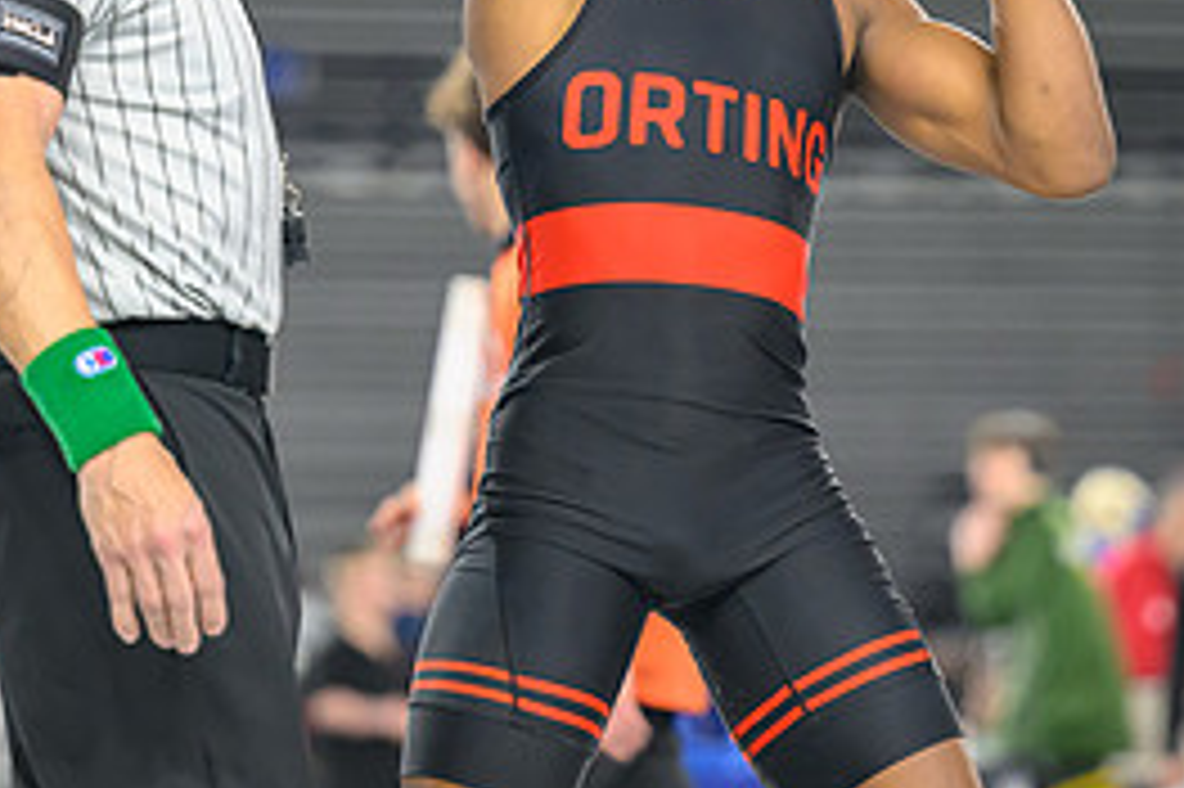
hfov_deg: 7.5
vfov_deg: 5.0
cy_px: 83
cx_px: 554
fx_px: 9071
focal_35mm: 276
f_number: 2.8
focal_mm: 125
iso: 4500
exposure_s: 1/800
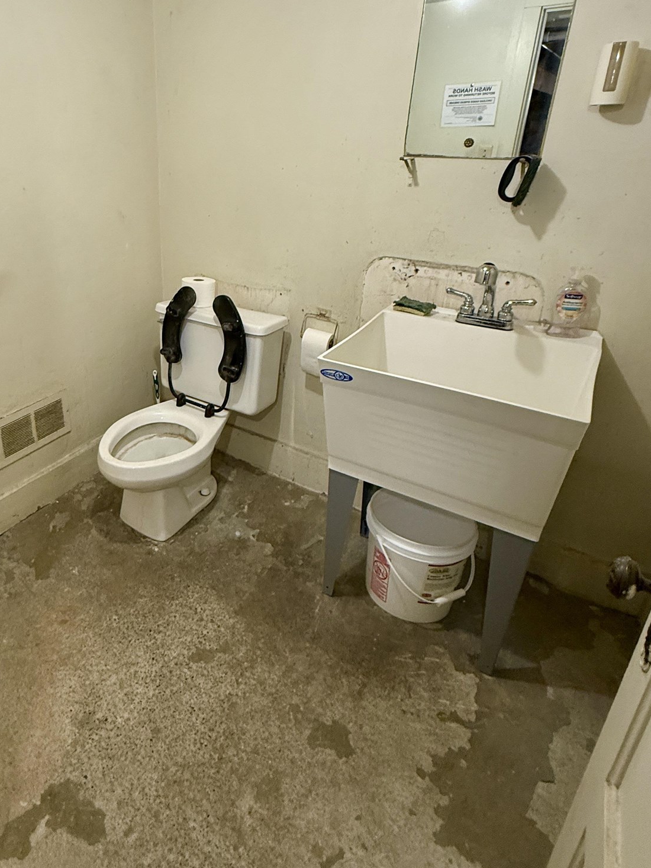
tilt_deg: -21.2
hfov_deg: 59.1
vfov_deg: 75.7
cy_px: 357
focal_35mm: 22
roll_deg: +0.0
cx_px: 198
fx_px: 551
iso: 320
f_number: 2.2
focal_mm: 2.22
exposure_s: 1/60
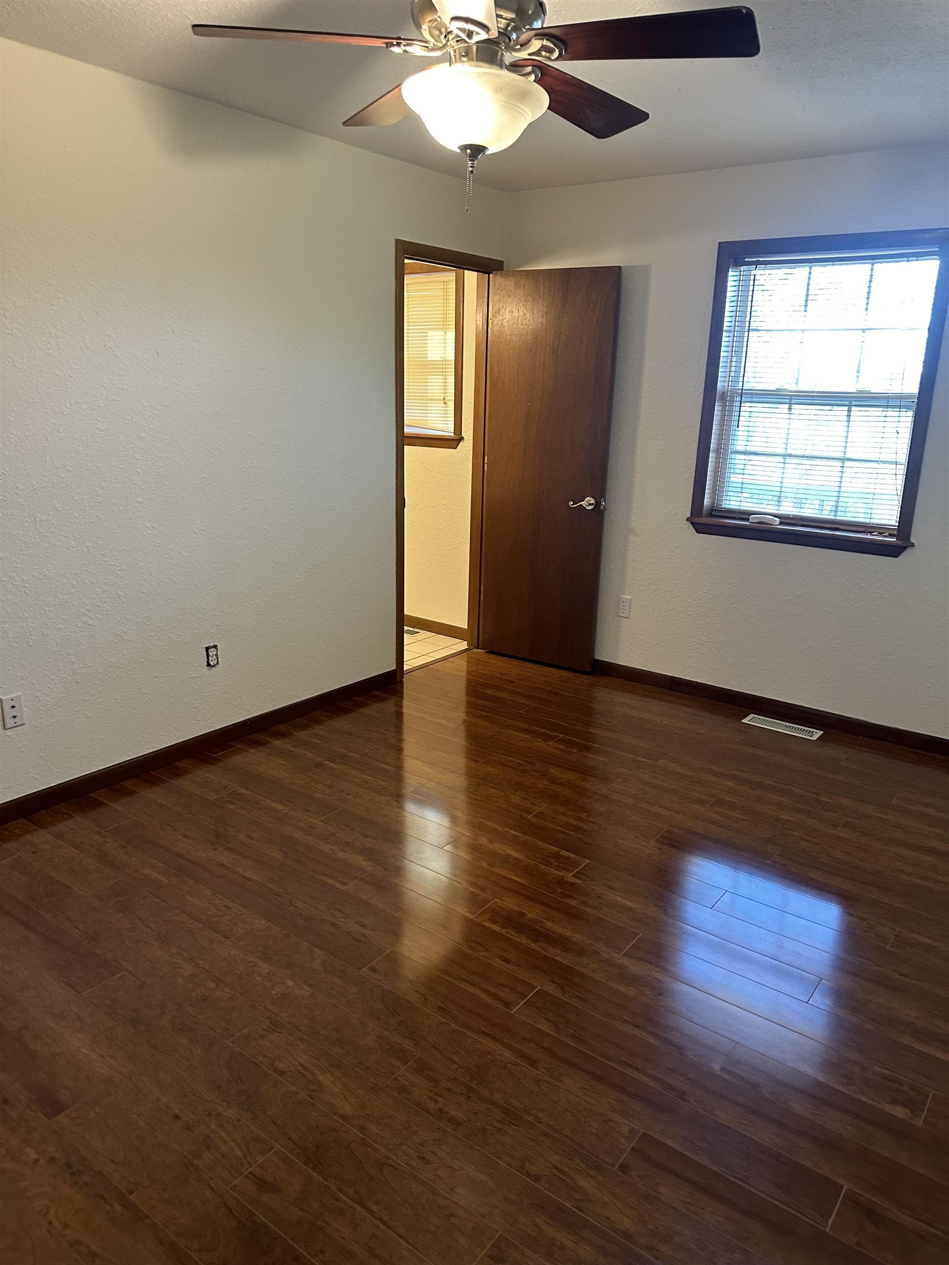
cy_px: 632
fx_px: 877
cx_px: 474
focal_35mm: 24
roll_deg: -1.9
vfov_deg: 71.6
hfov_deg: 56.8
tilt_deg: -15.3
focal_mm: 6.86
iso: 400
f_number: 1.78
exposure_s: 1/60
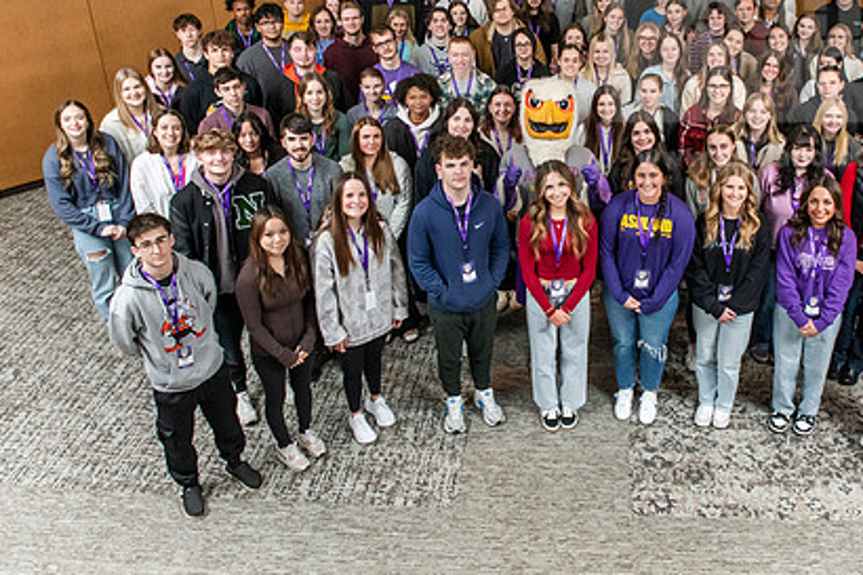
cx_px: 541
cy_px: 201
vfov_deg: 38.5
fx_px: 815
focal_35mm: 34
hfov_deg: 55.2
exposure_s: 1/160
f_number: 10
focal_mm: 24
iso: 2500
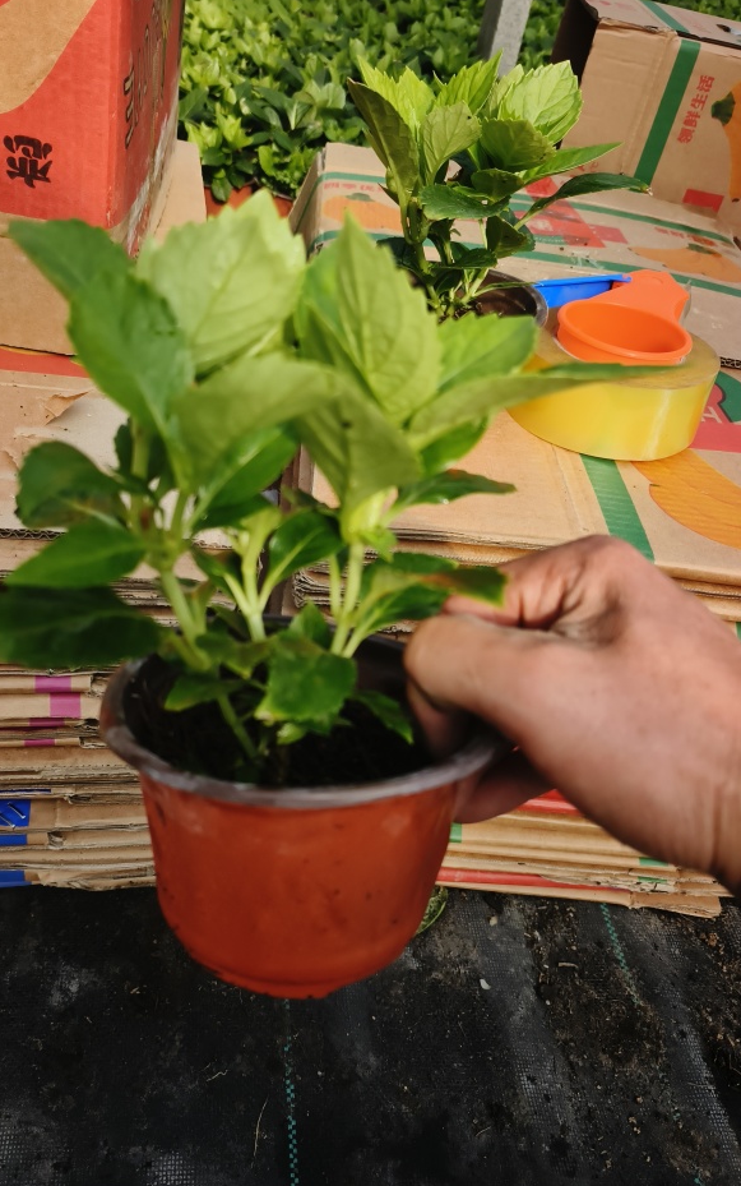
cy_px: 613
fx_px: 904
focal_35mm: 28
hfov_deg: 44.3
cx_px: 293
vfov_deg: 66.4
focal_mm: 5.5
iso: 72
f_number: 1.75
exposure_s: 1/665
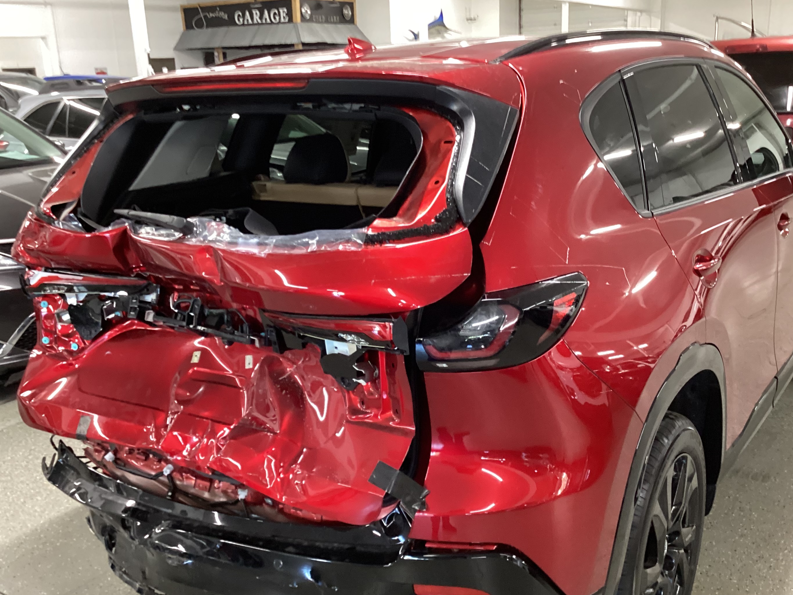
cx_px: 404
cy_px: 346
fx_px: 848
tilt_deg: -18.6
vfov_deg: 38.6
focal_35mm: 37
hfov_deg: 50.1
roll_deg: +1.5
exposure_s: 1/25
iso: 320
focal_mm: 3.3
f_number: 2.4
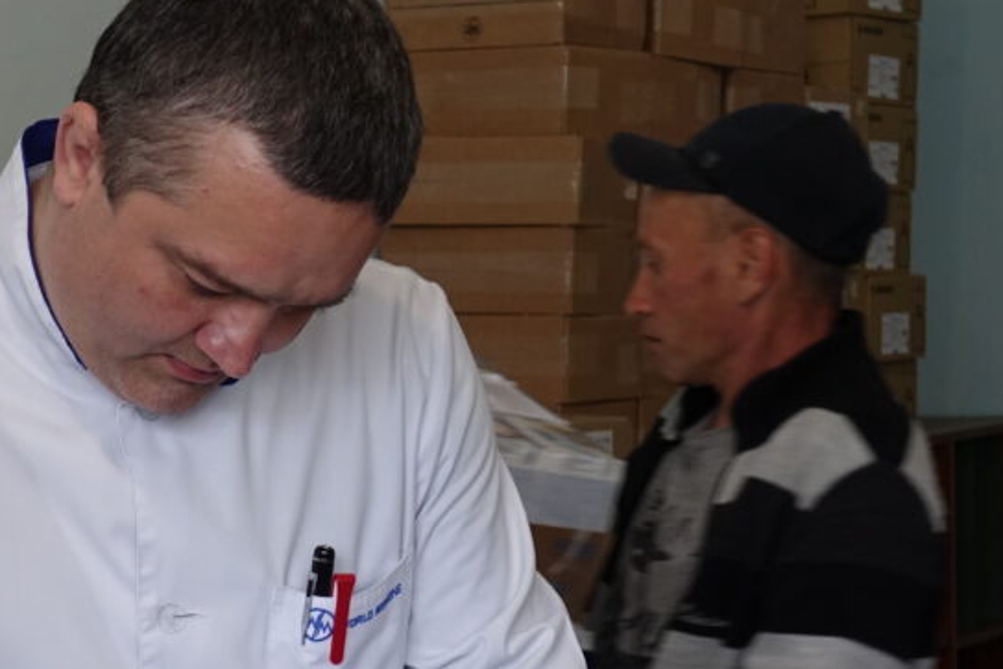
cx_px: 159
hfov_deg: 20.3
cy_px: 556
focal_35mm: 99
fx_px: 2758
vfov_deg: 13.7
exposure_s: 1/40
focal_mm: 12.83
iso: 160
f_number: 2.8
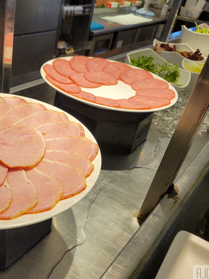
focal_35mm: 35
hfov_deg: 39.2
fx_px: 282
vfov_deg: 52.6
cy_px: 140
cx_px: 43
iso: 200
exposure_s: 1/120
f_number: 1.8
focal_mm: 5.4
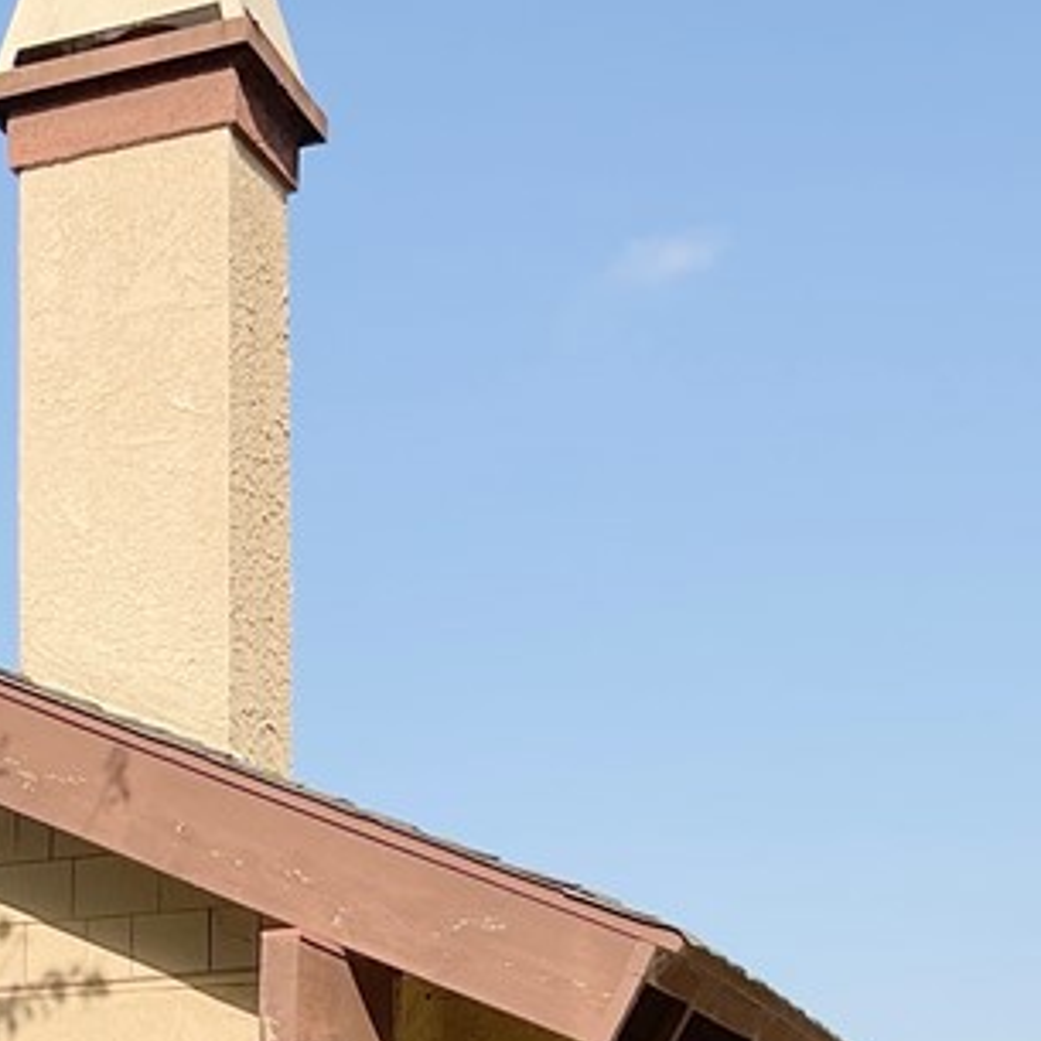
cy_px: 1174
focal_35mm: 86
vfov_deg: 19.3
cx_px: -406
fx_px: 2926
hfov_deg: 18.4
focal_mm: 3
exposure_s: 1/1577
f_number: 1.8
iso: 16
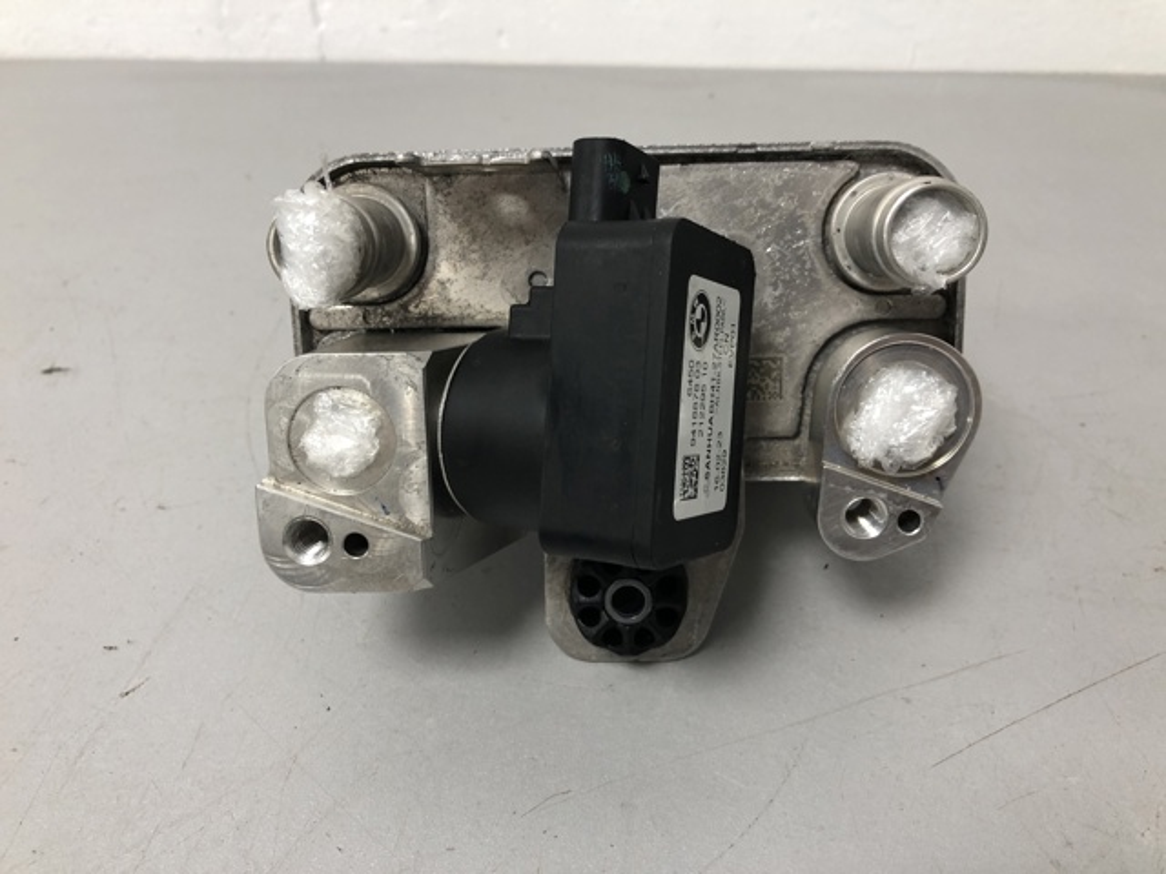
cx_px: 583
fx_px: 943
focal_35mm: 28
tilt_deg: -39.3
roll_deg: +4.1
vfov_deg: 49.7
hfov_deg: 63.4
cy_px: 437
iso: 32
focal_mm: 4
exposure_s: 1/25
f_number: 1.8
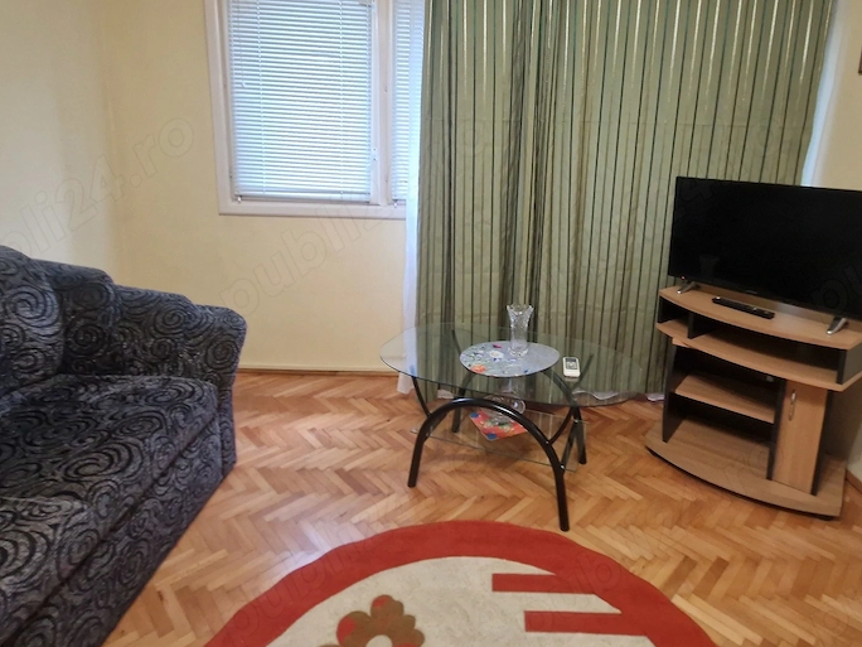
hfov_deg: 84.0
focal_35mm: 19
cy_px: 241
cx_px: 500
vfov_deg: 67.6
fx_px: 473
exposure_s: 1/33
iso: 400
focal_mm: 2.2
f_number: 2.2
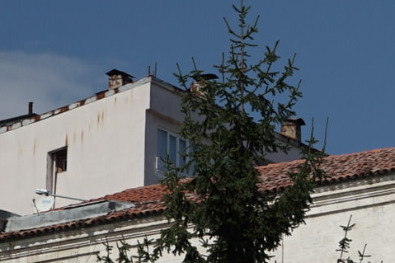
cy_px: 66
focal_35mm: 331
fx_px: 3630
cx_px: 733
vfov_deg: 4.1
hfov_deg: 6.1
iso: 100
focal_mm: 59
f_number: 9
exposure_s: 1/640
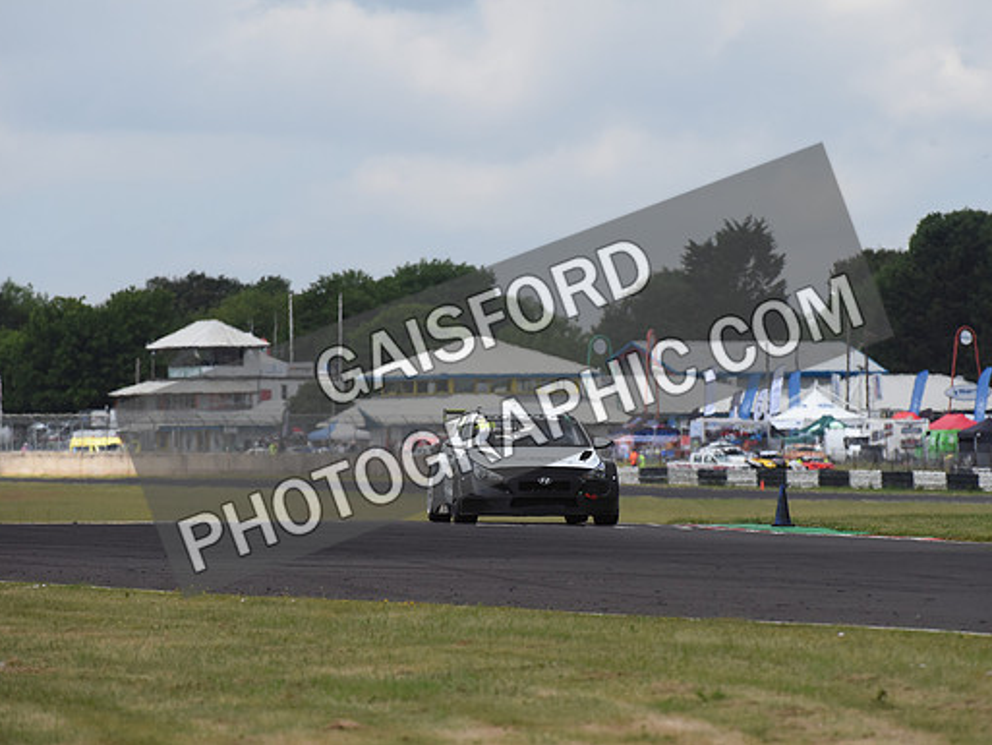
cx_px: 501
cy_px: 372
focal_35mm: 435
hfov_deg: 4.6
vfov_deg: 3.4
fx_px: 12469
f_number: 8
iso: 1600
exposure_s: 1/1000
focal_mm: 400
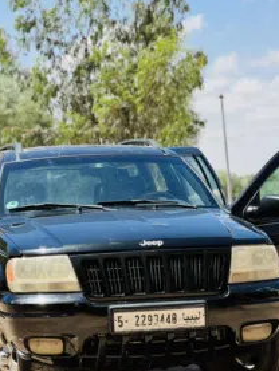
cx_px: 119
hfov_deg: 13.3
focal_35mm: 111
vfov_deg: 17.7
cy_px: 179
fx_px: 1192
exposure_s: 1/742
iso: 25
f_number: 2.8
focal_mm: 9
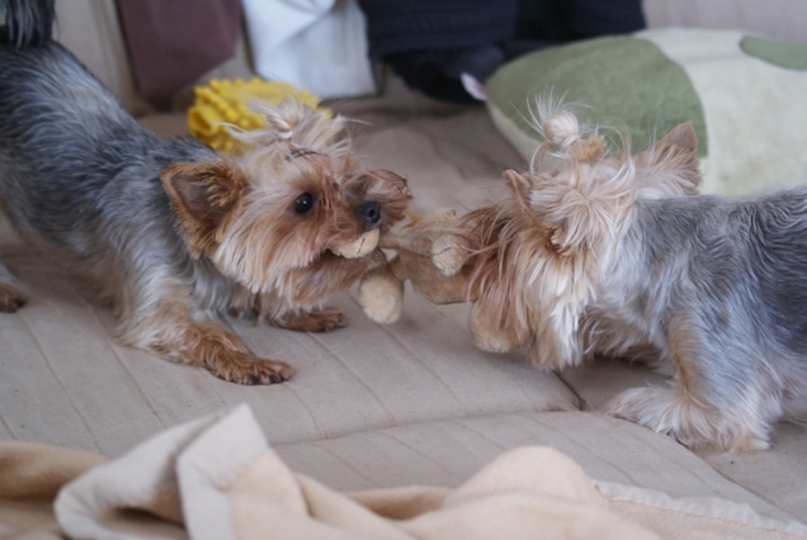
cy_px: 270
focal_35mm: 112
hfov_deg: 18.2
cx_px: 404
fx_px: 2525
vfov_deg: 12.2
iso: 400
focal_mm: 75
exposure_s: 1/40
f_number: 4
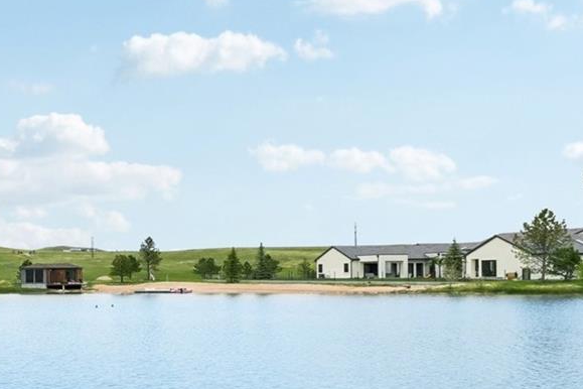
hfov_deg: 31.7
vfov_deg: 31.5
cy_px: 276
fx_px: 680
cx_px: -224
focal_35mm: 42
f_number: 7.1
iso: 800
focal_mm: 10
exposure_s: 1/4000
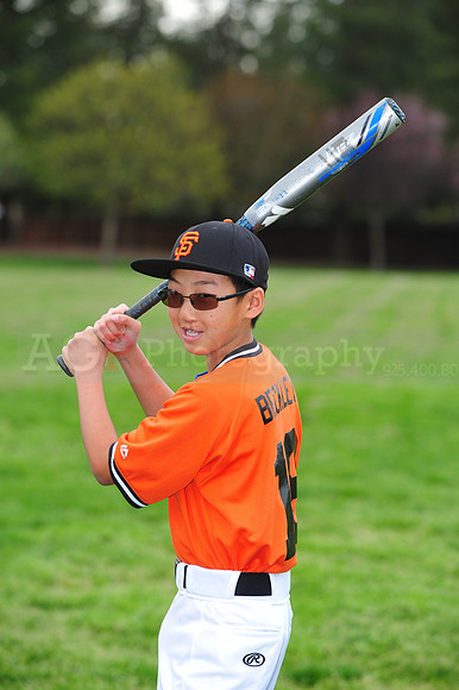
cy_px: 345
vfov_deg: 15.2
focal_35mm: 135
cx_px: 230
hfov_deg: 10.1
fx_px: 2585
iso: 400
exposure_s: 1/500
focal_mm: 135
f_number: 5
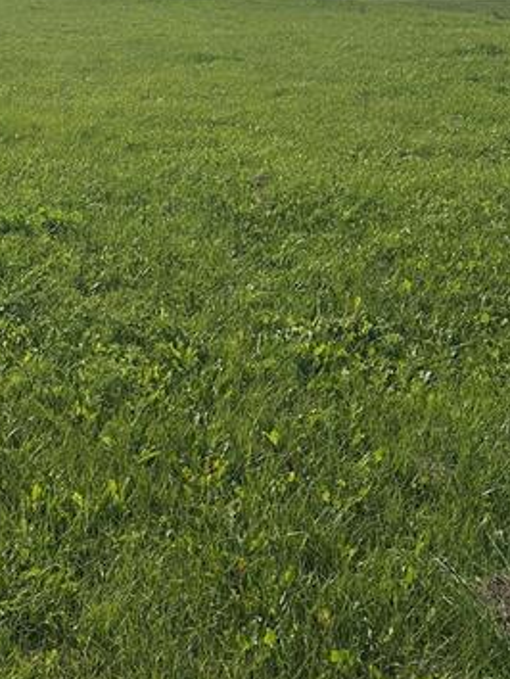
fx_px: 1020
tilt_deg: -2.5
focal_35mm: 52
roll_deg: -0.2
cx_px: 92
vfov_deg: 34.0
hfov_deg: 27.4
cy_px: 21
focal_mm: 6.86
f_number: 1.78
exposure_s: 1/13699
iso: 80
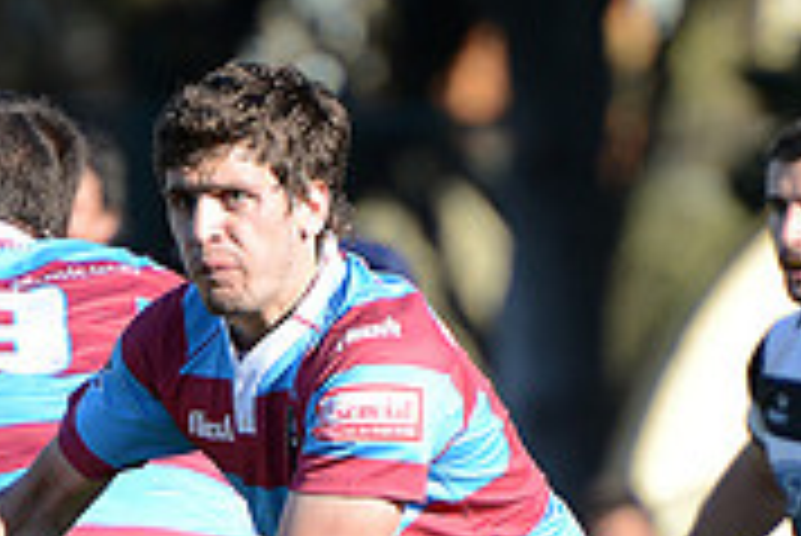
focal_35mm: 912
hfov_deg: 2.3
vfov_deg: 1.5
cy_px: 673
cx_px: 117
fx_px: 20308
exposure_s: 1/1000
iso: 320
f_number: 4
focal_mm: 280
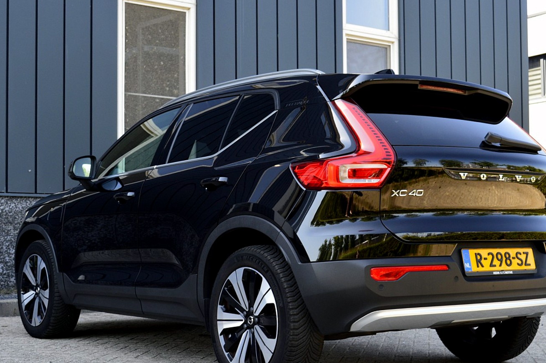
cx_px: 295
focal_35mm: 58
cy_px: 216
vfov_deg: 23.5
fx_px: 873
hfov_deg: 34.7
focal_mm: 31
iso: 400
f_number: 9
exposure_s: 1/100
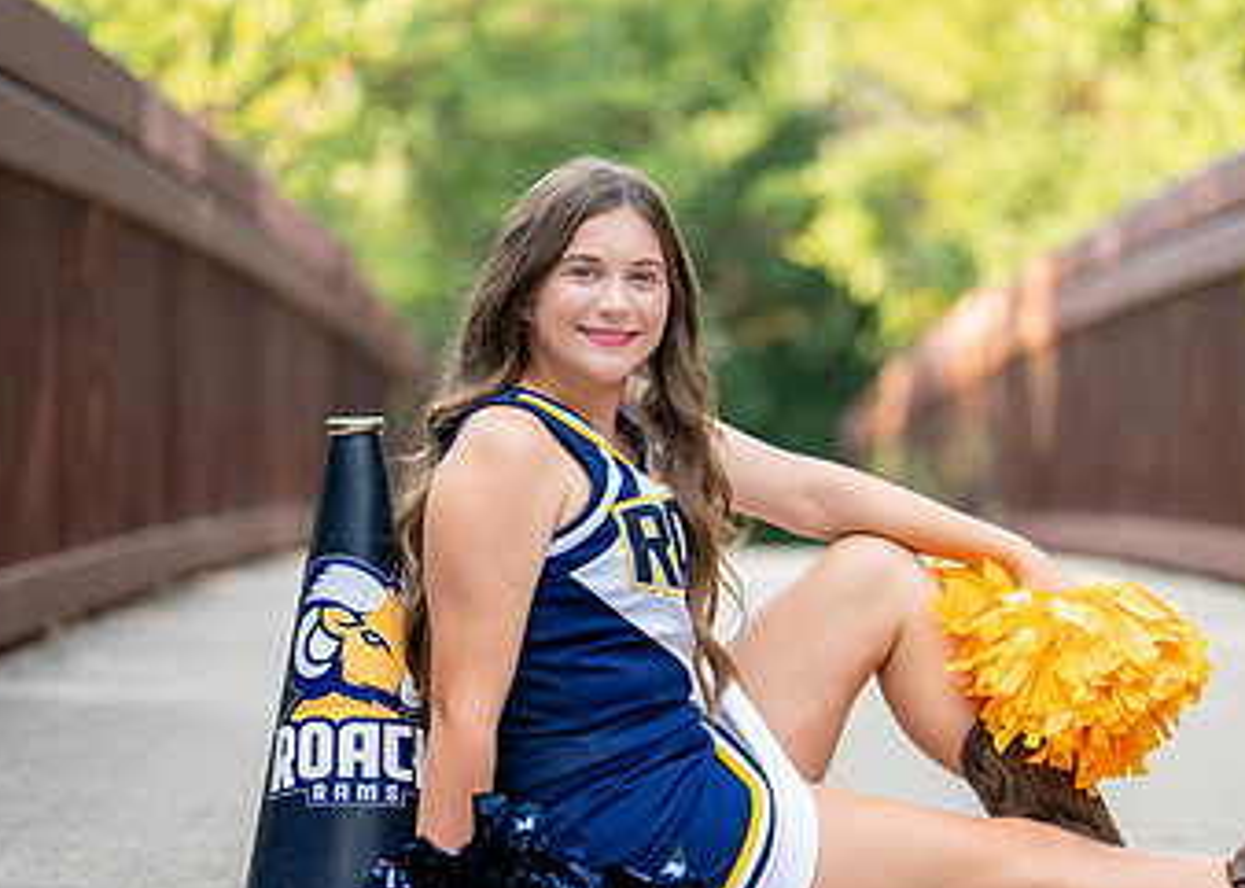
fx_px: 4064
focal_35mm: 115
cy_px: 577
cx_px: 746
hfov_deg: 17.4
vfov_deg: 12.5
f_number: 1.2
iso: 125
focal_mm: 50
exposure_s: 1/640
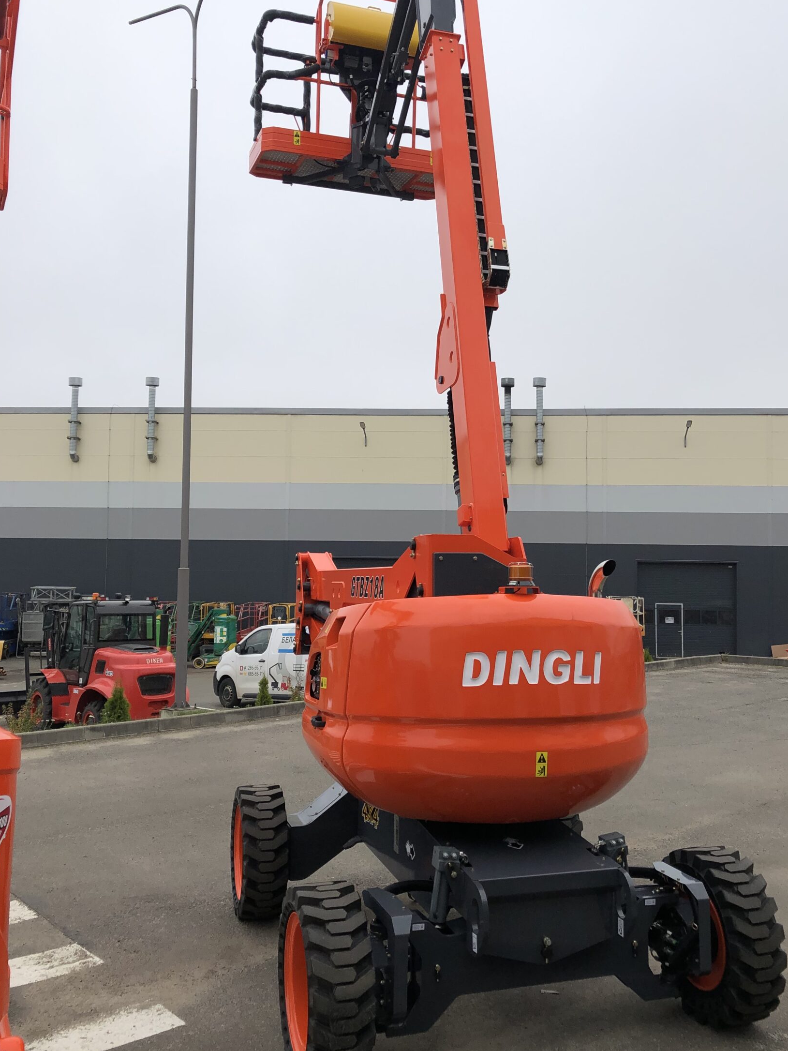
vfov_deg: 55.3
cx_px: 451
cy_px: 515
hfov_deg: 42.8
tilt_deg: +4.2
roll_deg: -0.2
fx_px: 1002
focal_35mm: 33
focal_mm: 3.99
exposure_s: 1/381
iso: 20
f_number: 1.8
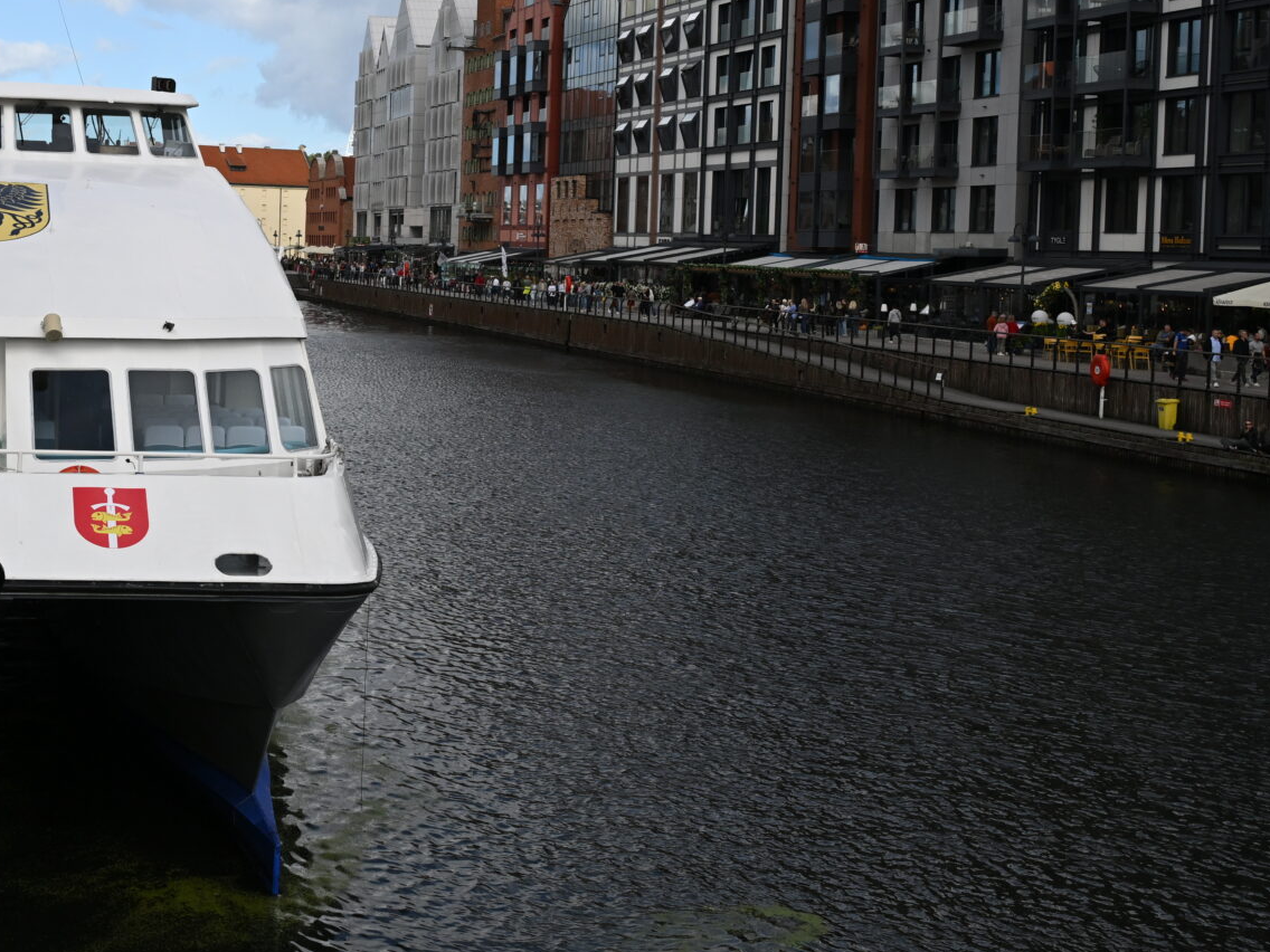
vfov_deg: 27.7
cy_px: 259
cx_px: 148
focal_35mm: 52
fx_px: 1908
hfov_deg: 34.9
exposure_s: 1/5000
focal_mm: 24
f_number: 4
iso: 400
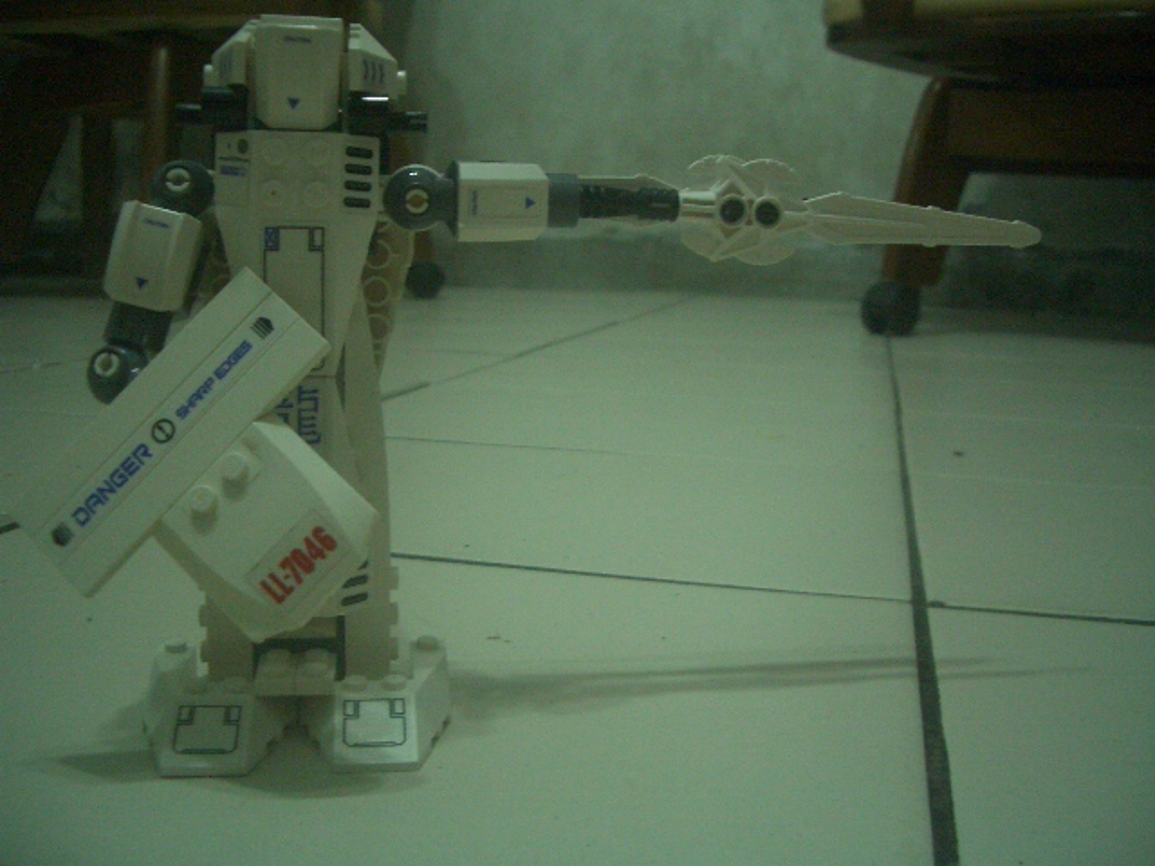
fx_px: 1168
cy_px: 433
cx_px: 578
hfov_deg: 52.6
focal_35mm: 35
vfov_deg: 40.7
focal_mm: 5.8
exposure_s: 1/40
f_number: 2.6
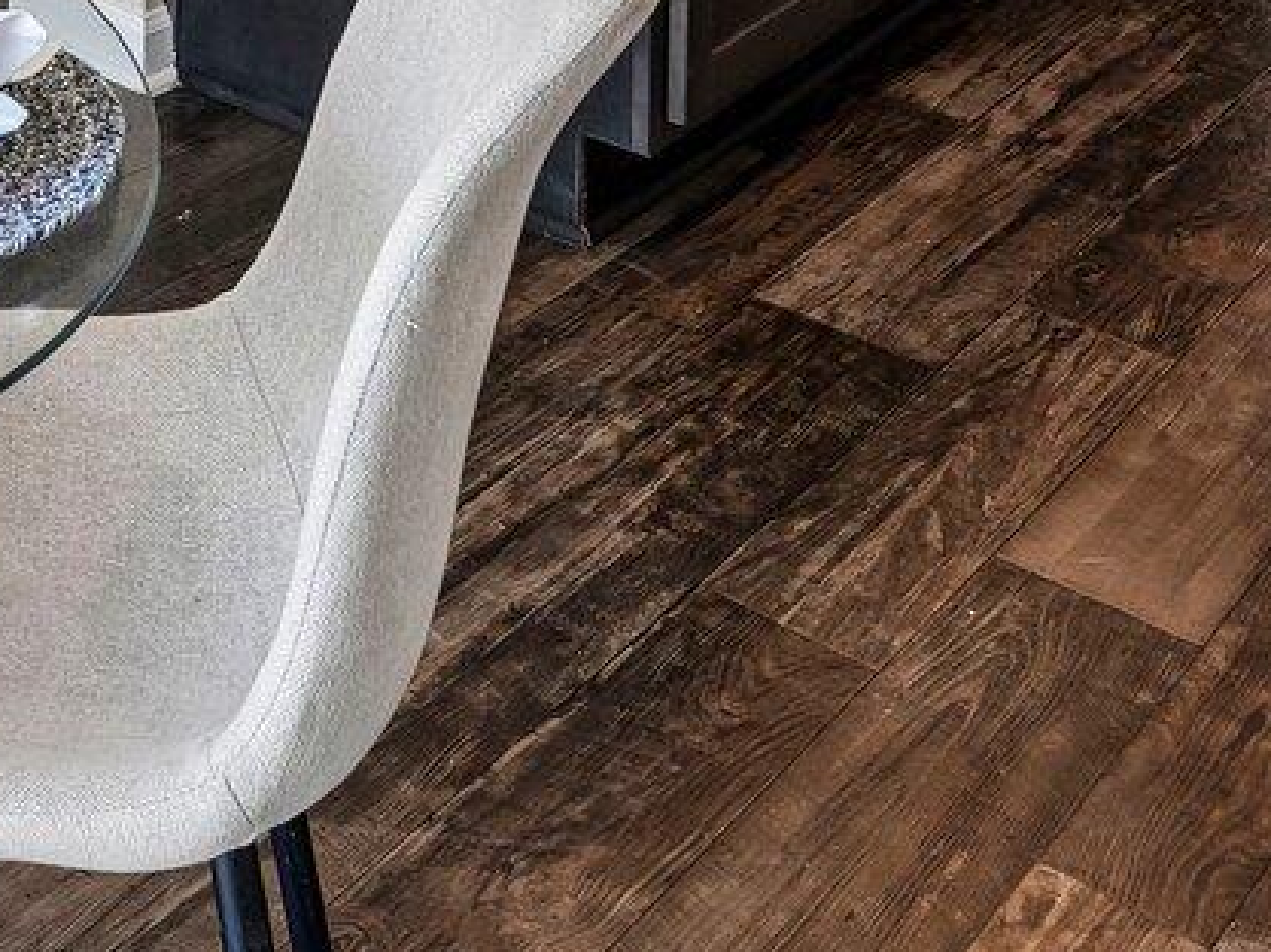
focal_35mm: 66
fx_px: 2422
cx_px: -334
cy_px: -1048
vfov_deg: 16.1
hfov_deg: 25.7
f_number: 11
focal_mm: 14
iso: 100
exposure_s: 1/3.33
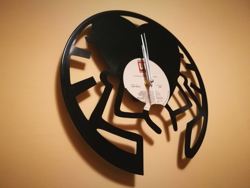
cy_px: 94
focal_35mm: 27
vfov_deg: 51.4
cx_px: 125
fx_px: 195
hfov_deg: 65.3
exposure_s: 1/16.7
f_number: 2.2
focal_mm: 4.5
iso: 640
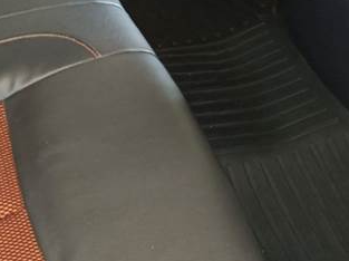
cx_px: 50
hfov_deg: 20.3
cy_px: -11
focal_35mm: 95
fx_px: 957
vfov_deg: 15.2
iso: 1560
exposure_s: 1/25
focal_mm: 4.84
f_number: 2
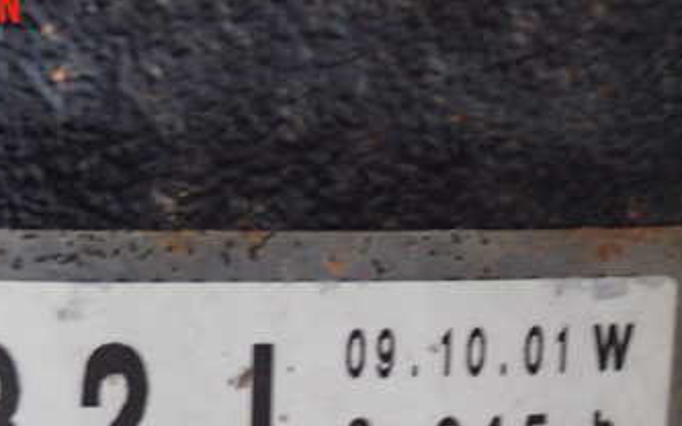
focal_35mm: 84
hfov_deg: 24.6
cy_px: 444
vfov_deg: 15.2
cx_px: 262
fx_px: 1561
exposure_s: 1/40
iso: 640
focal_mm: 7.84
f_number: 2.9
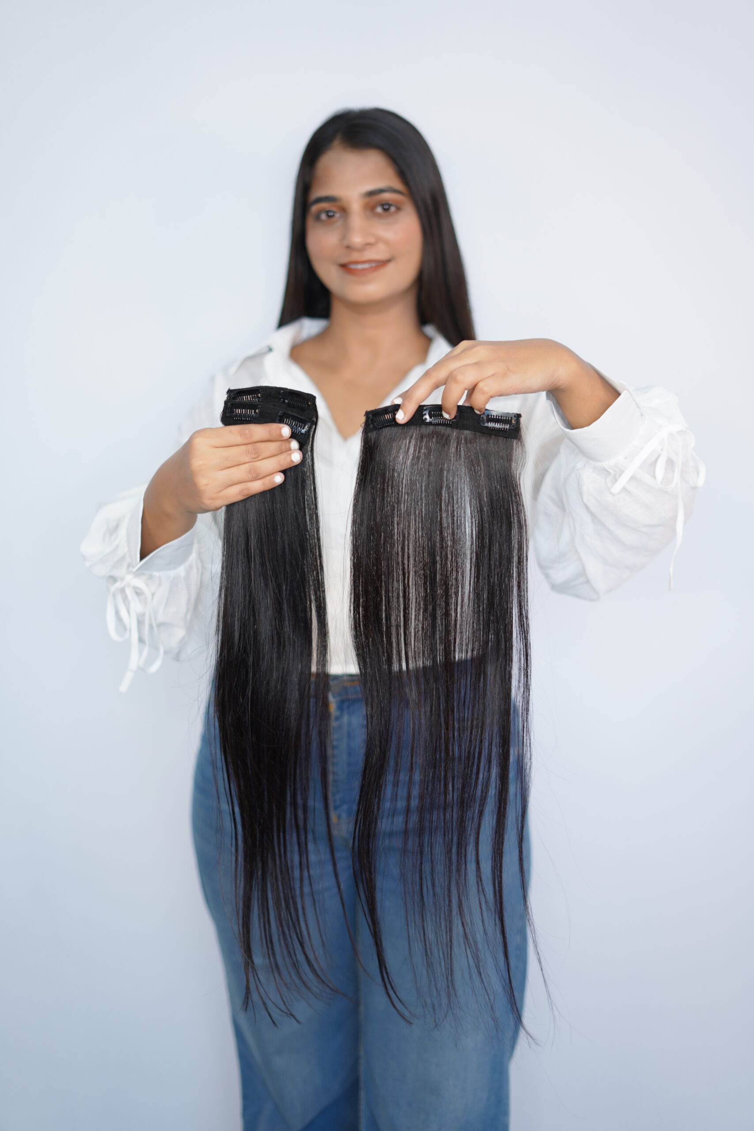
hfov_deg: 27.0
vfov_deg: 39.6
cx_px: 377
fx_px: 1570
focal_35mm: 50
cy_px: 566
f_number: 1.8
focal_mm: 50
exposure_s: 1/125
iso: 125
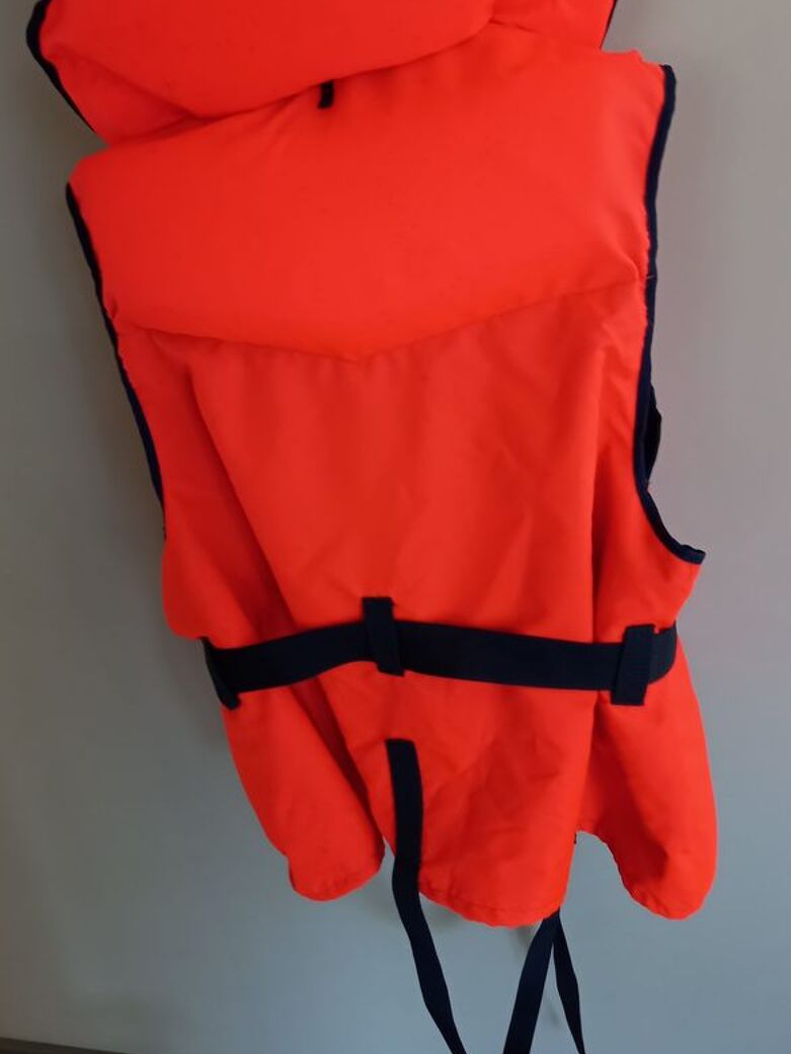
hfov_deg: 44.2
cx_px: 409
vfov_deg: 56.8
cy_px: 495
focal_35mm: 32
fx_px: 975
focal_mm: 4.6
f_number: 2
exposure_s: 1/24
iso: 250
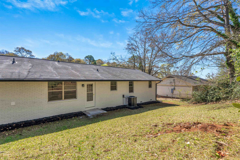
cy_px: 80
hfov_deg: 96.7
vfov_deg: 73.7
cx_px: 120
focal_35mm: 16
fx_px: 107
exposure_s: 1/250
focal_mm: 16
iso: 160
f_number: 9
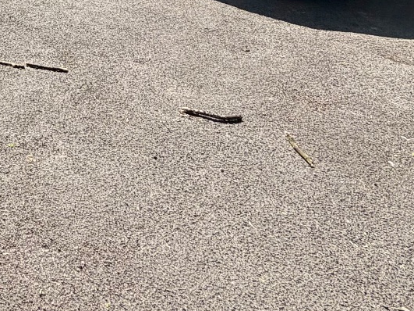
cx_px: -124
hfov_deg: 28.9
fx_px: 646
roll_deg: +1.3
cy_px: -220
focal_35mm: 54
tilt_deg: -3.7
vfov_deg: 20.6
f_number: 2.2
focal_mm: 2.22
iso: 20
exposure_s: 1/1145
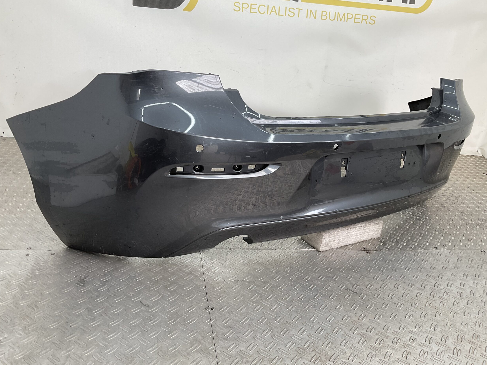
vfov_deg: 46.8
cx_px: 240
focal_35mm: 30
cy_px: 180
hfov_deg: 60.0
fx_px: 422
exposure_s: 1/100
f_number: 1.8
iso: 16
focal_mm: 3
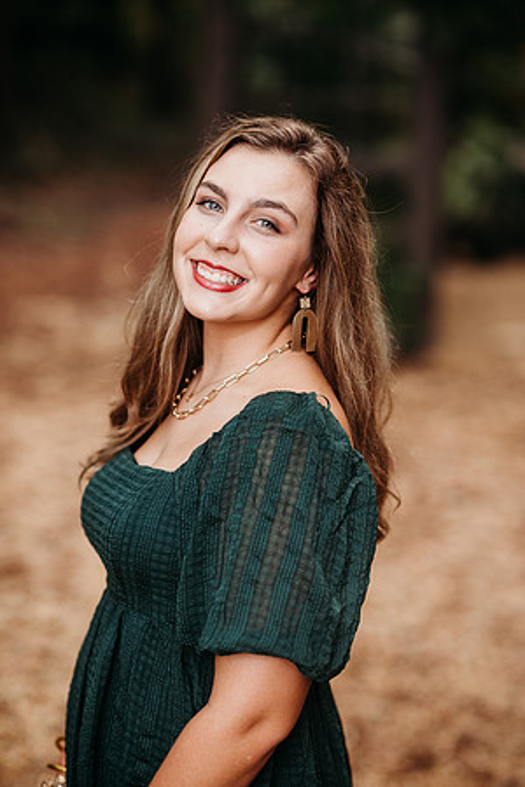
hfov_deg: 16.1
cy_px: 394
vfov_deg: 23.9
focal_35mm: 85
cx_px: 262
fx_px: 1859
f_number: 2.2
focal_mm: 85
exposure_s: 1/250
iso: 320
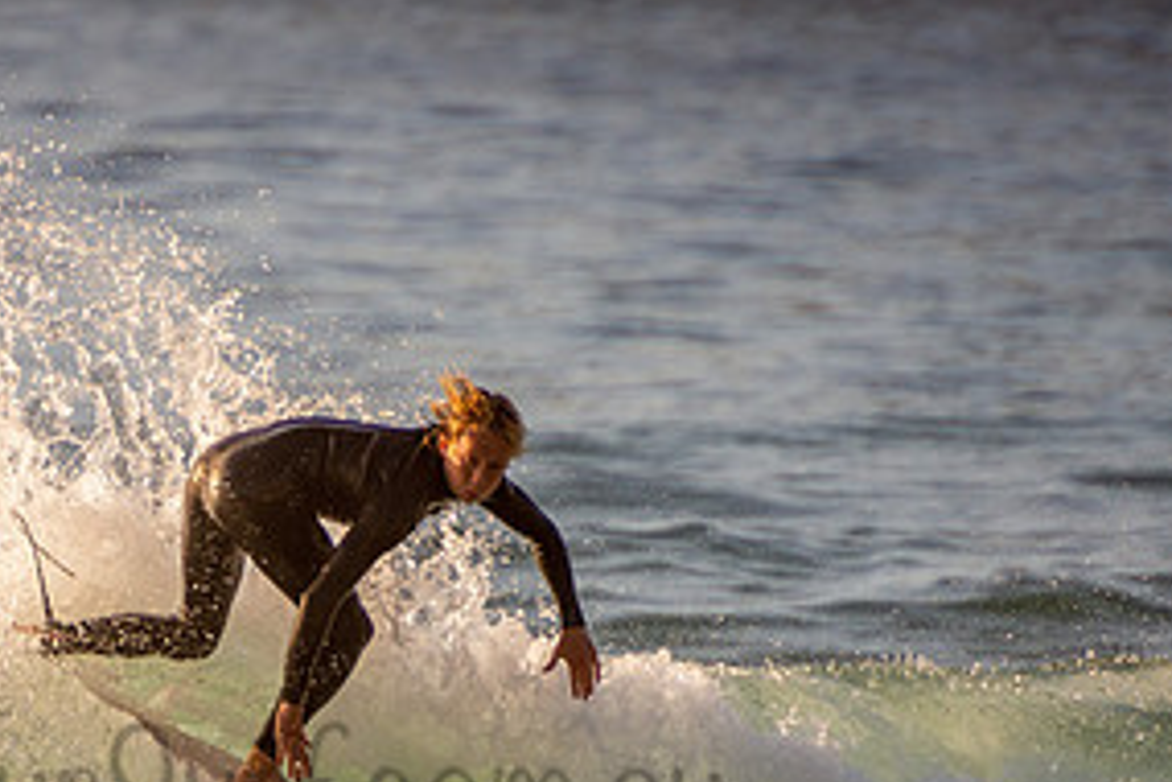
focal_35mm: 1223
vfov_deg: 1.1
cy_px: 751
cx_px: 288
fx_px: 39812
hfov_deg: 1.7
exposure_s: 1/1250
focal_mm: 400
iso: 320
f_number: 5.6
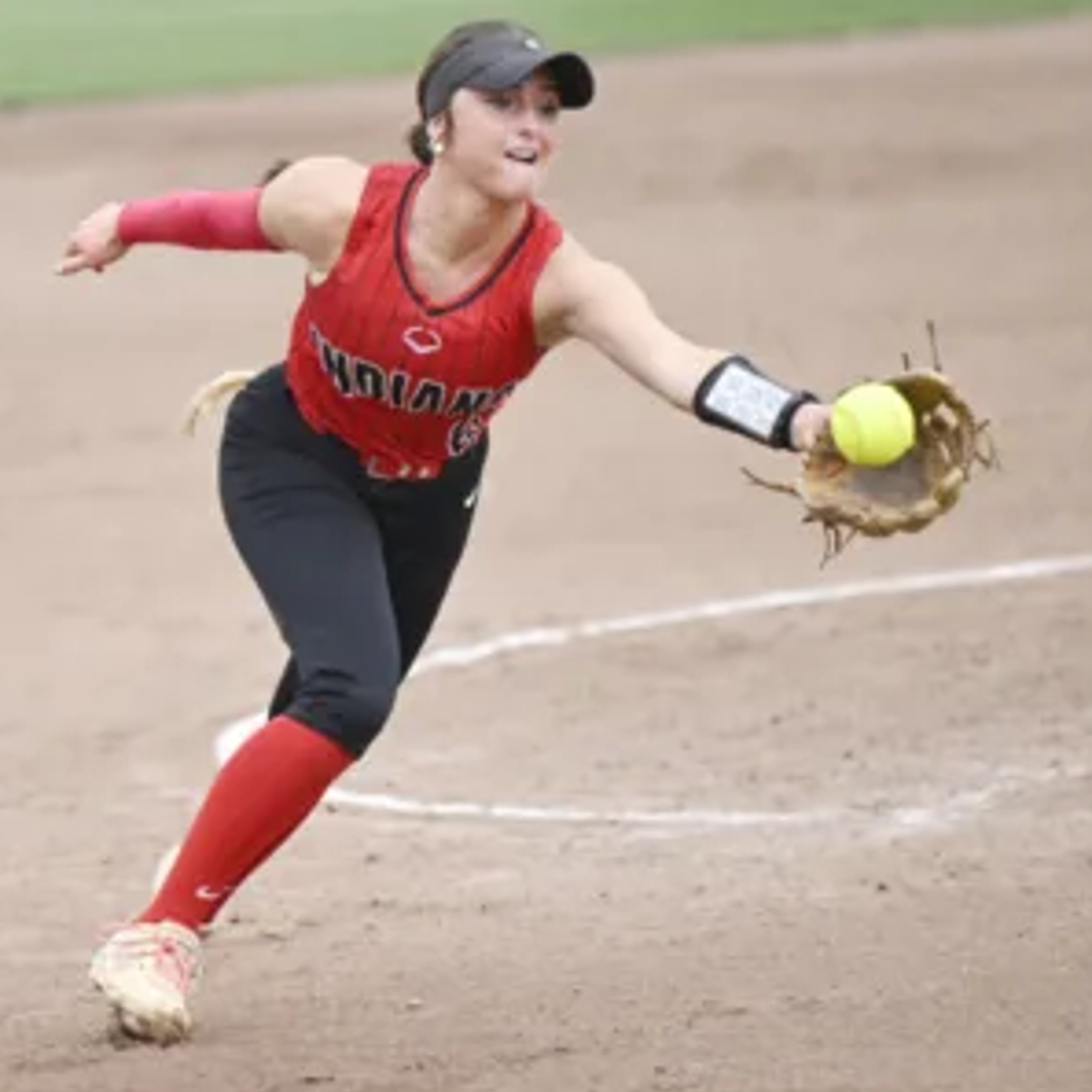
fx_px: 9244
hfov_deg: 6.8
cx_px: 544
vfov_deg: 6.8
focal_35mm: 259
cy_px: 544
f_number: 2.8
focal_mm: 200
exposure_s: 1/1250
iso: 125
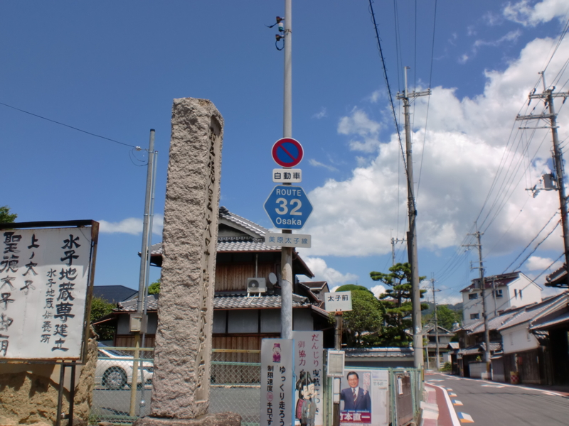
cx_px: 284
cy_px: 213
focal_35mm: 35
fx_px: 575
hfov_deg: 52.6
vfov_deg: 40.7
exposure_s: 1/640
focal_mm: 6.3
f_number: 5.6
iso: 64
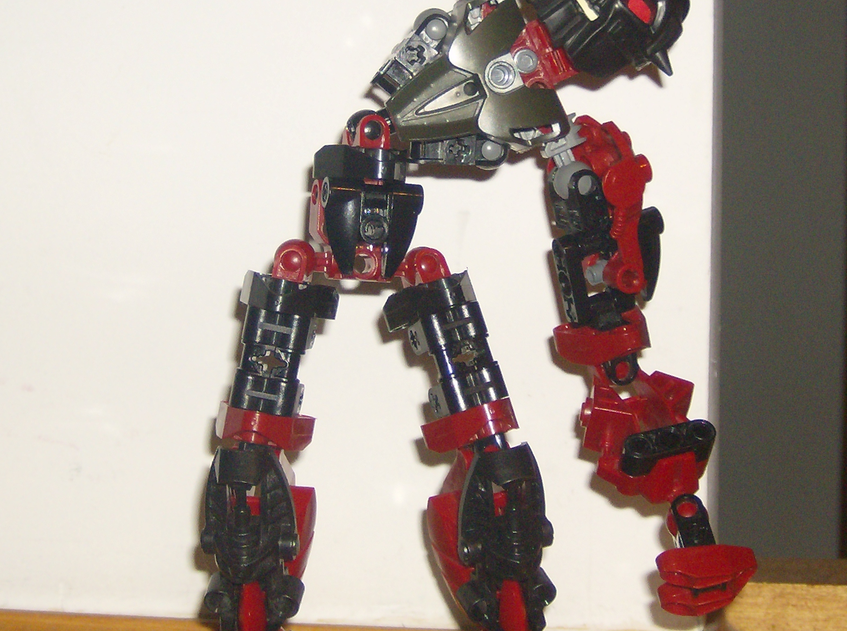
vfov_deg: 16.0
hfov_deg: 21.4
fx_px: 2246
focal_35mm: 92
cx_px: 424
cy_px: 218
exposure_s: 1/82.2
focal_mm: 9.3
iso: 200
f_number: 3.4
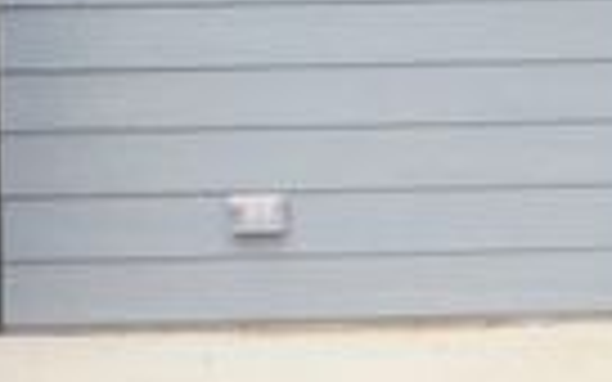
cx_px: 639
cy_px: -164
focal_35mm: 117
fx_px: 1951
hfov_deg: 17.3
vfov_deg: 10.8
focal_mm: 5.3
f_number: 3.2
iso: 125
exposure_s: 1/200
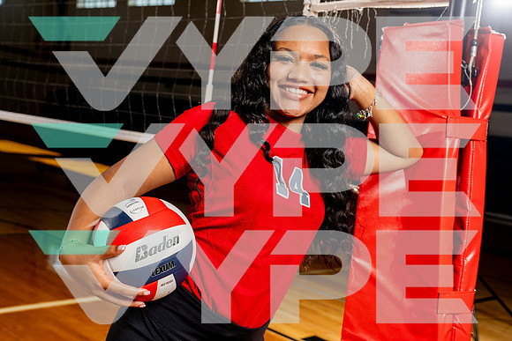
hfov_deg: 43.1
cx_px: 256
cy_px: 170
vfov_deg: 29.5
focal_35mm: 46
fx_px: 649
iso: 100
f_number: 5.6
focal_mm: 44
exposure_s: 1/250
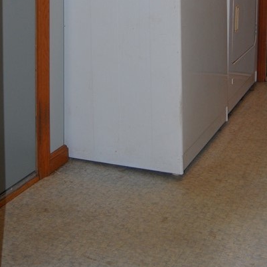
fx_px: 541
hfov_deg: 27.6
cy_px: -46
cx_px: 167
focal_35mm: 62
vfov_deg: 25.2
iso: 400
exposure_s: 1/60
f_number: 3.5
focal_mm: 18
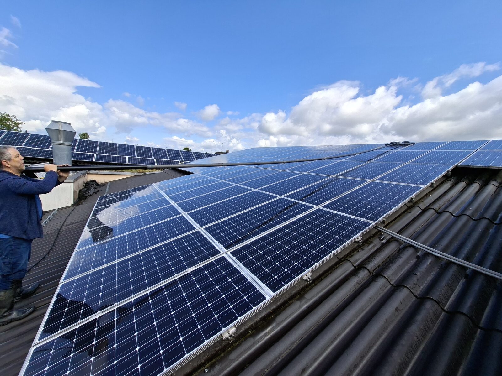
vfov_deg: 89.9
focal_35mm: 13
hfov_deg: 106.2
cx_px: 251
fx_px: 189
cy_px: 188
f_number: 2.2
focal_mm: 1.74
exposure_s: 1/994
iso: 40
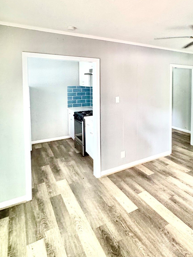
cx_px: 168
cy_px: 91
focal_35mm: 25
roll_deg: -1.2
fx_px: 186
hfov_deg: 49.8
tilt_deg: -1.4
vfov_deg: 67.9
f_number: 2.2
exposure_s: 1/40
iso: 1000
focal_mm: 2.22
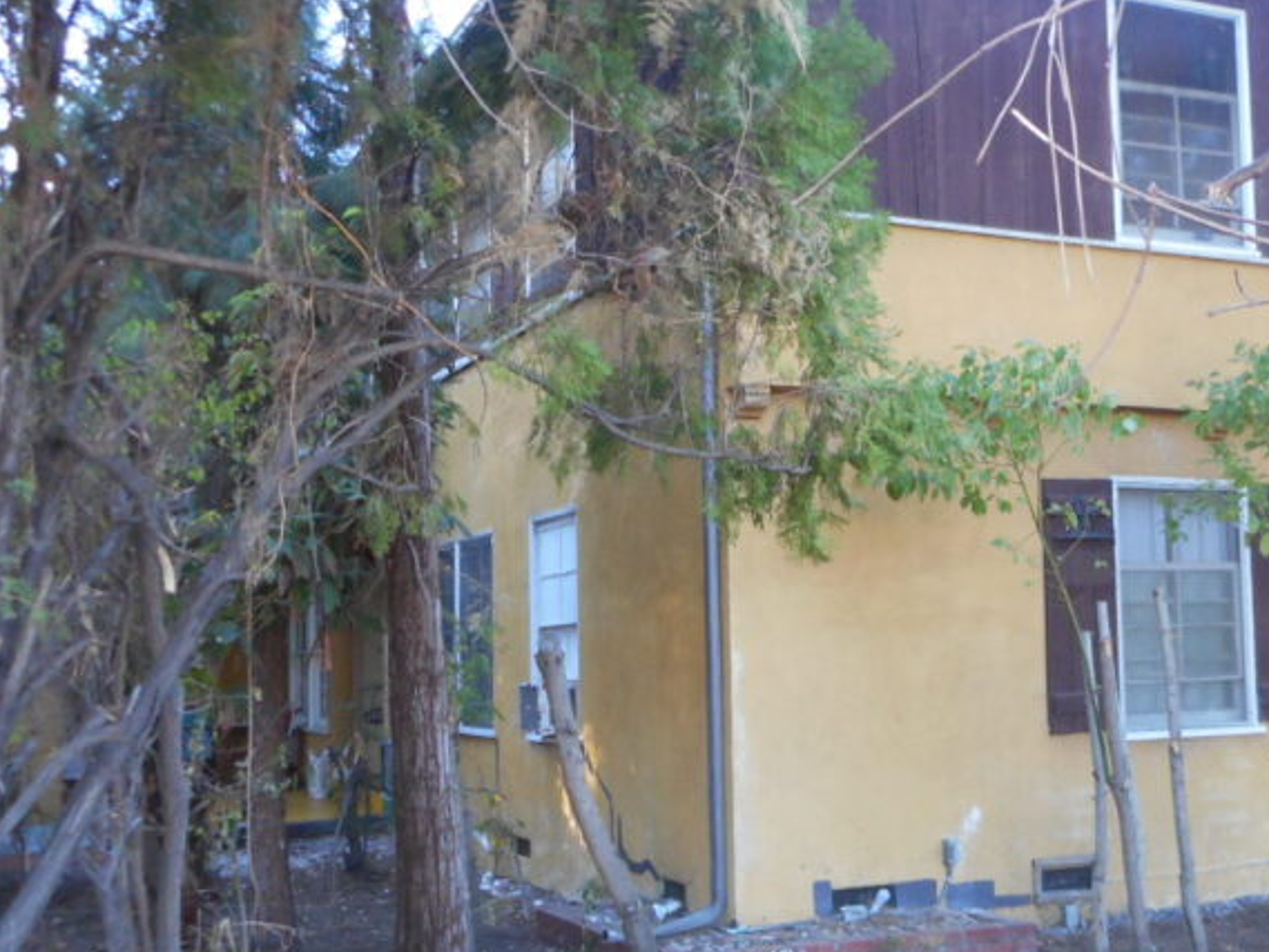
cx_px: 870
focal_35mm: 45
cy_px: 515
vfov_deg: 32.2
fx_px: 1650
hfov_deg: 41.4
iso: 200
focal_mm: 4.5
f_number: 3.7
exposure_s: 1/30
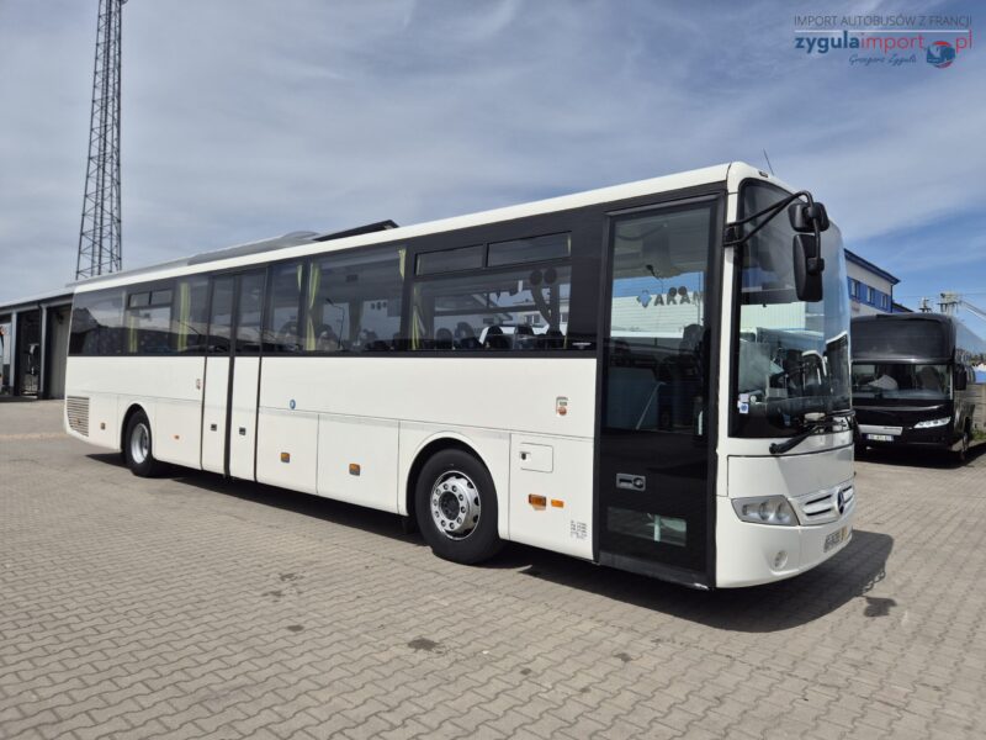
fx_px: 655
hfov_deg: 73.9
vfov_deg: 58.9
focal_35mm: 23
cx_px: 493
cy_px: 370
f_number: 1.8
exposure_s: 1/5000
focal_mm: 5.4
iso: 25
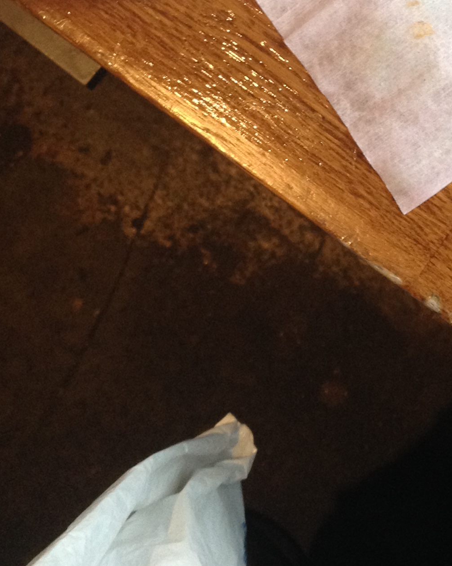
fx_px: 1489
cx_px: 342
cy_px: 58
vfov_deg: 21.0
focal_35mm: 89
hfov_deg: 17.2
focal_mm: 4.28
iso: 125
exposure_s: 1/20
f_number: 2.4
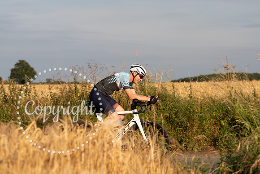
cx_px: 130
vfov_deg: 13.8
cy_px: 87
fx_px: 715
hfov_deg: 20.6
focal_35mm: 99
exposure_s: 1/800
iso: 160
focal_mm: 99
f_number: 4.5
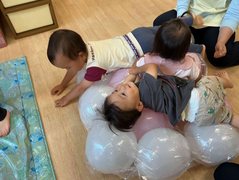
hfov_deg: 61.7
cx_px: 120
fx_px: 200
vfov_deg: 48.2
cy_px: 90
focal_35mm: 29
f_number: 1.8
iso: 40
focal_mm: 3
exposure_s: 1/120
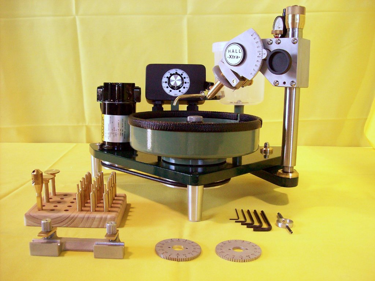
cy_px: 140
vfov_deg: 39.7
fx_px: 390
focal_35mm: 36
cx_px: 188
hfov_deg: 51.4
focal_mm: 6
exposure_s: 1/133
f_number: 2.7
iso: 200
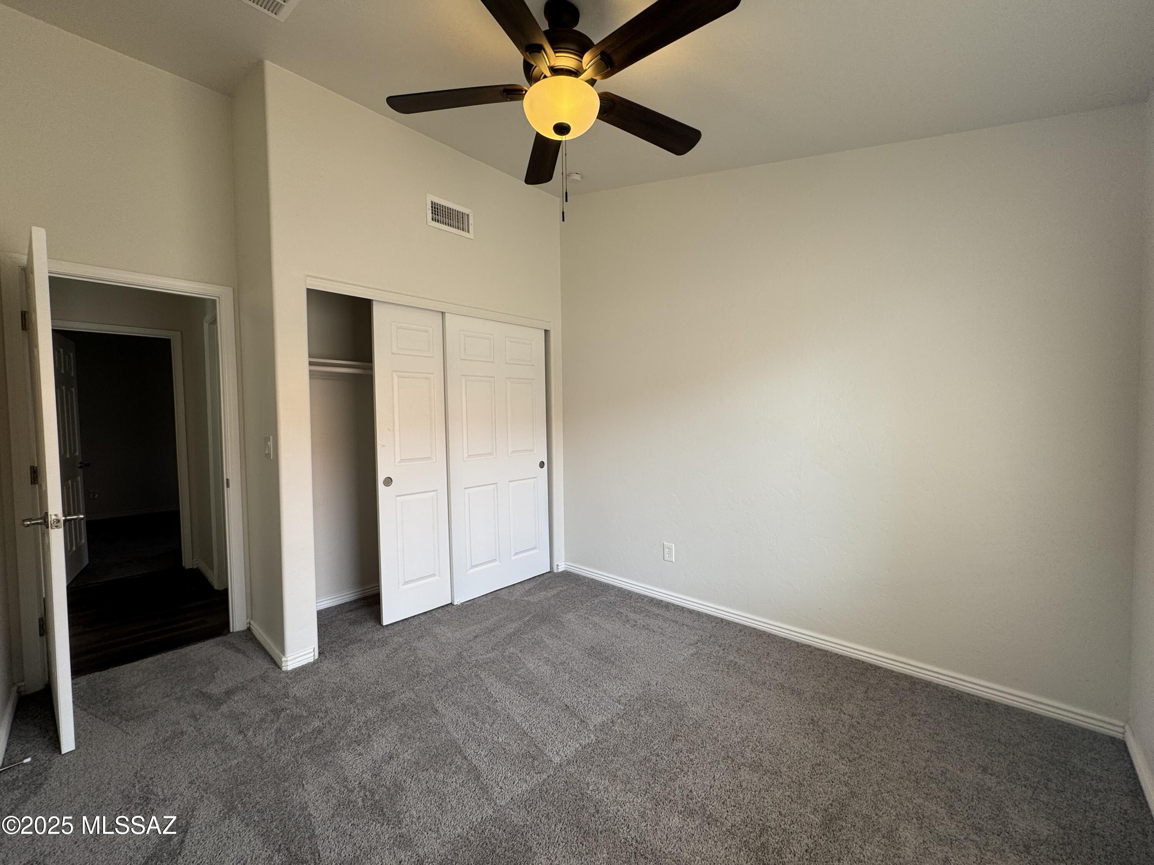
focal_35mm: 14
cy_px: 432
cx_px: 577
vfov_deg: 85.7
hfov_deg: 102.1
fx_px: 467
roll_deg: +0.7
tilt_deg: -2.2
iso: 50
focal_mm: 2.22
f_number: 2.2
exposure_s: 1/99
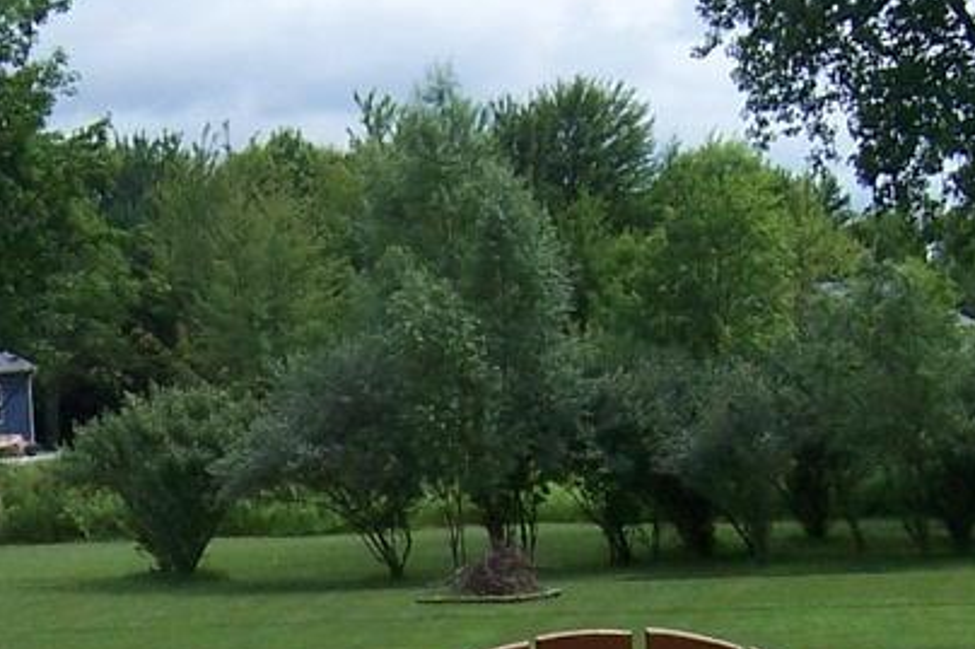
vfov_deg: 10.1
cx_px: 56
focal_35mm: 132
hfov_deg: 15.3
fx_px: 3573
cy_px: 890
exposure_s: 1/750
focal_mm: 5.5
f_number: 4
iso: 80
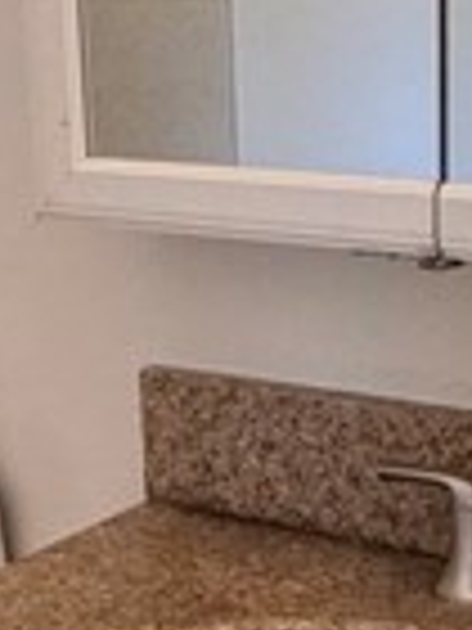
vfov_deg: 19.2
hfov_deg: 14.5
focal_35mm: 102
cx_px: 270
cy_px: 407
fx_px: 1854
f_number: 2.2
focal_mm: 2.22
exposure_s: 1/60
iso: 250
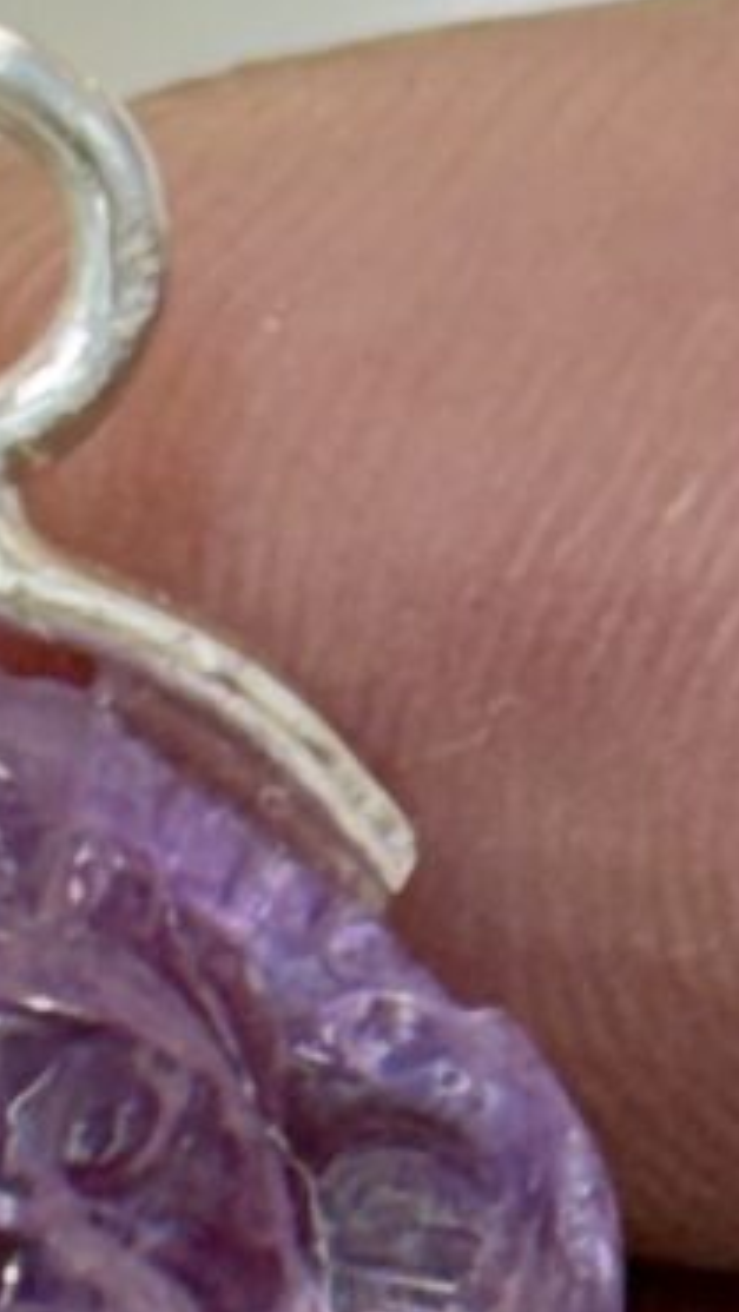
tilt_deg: -52.0
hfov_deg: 3.4
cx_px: -95
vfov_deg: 5.9
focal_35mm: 361
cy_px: 1719
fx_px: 12562
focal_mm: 6.76
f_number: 1.78
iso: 125
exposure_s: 1/100
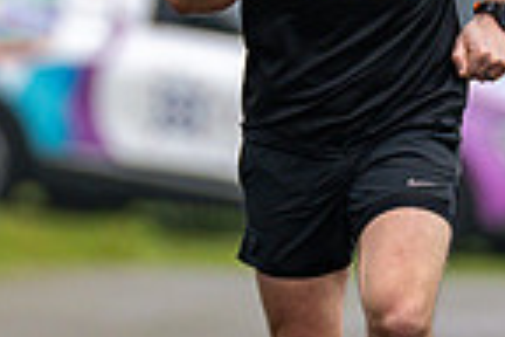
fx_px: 20353
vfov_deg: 0.9
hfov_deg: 1.4
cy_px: -25
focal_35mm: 1451
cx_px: -291
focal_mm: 240
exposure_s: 1/1600
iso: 360
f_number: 2.8
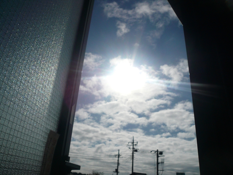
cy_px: 88
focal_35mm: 28
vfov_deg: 49.7
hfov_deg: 63.4
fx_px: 188
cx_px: 116
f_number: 8
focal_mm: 4.6
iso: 100
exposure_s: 1/2000
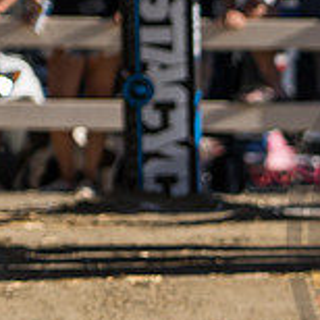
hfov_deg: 3.5
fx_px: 5271
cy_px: 238
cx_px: 530
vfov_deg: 3.5
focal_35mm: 504
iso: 200
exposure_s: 1/2000
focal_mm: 105
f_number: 4
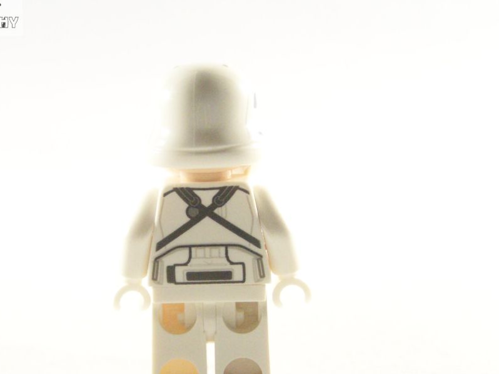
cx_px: 211
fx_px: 1239
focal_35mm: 86
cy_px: 230
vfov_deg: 17.1
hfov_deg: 22.7
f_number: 3.2
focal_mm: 11.1
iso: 400
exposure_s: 1/60
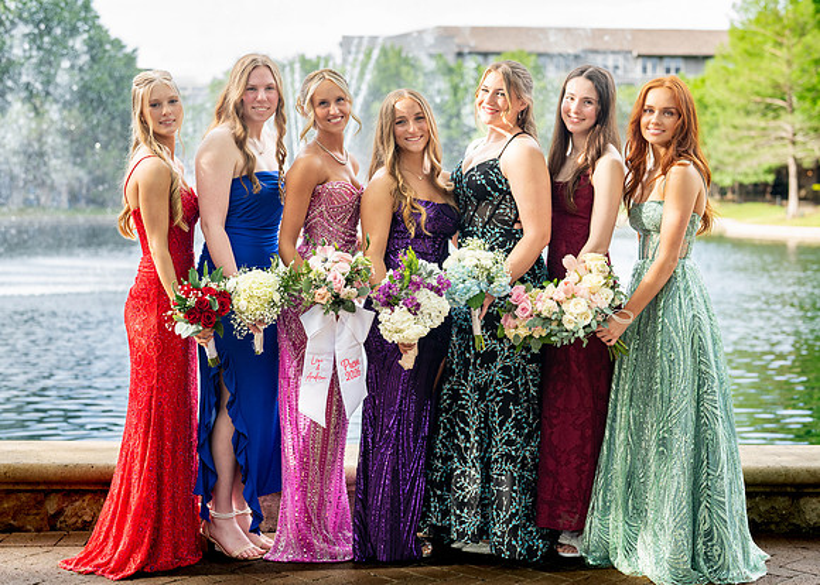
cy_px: 286
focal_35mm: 61
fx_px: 1418
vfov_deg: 23.3
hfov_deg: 32.2
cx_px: 450
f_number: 2.5
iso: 200
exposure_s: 1/320
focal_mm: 50
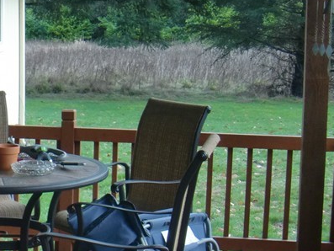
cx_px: -55
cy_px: 177
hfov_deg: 19.0
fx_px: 946
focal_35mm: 98
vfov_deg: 15.1
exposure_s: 1/60
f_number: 3.9
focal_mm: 6.66
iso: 100
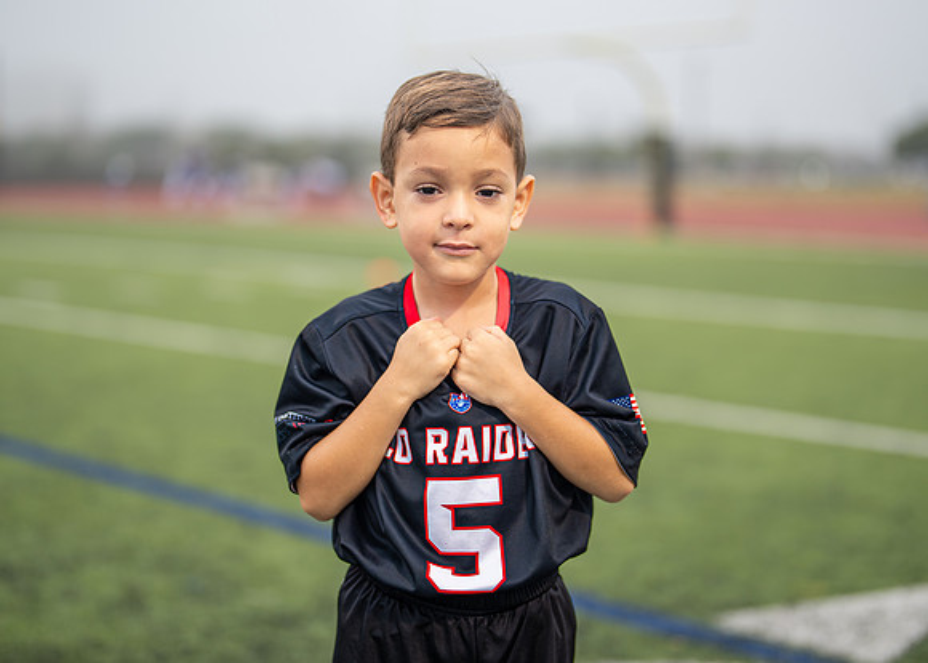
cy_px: 291
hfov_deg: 30.7
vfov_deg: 22.1
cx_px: 472
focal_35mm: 64
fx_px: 1692
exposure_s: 1/500
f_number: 1.2
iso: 100
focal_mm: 50
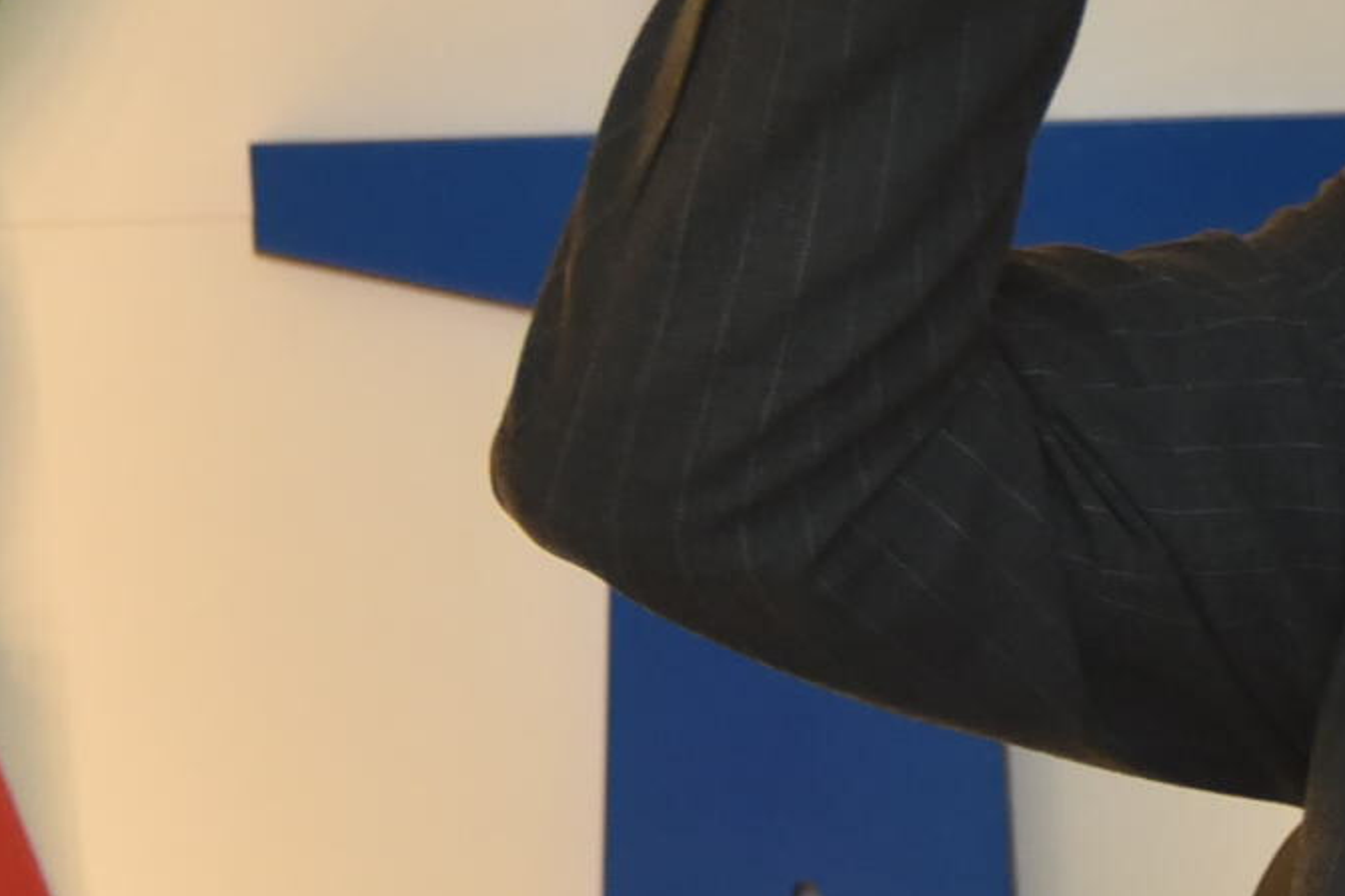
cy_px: -446
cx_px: 2044
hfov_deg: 3.6
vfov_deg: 2.4
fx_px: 21481
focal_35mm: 575
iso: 1100
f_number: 5.6
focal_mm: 105
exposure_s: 1/125
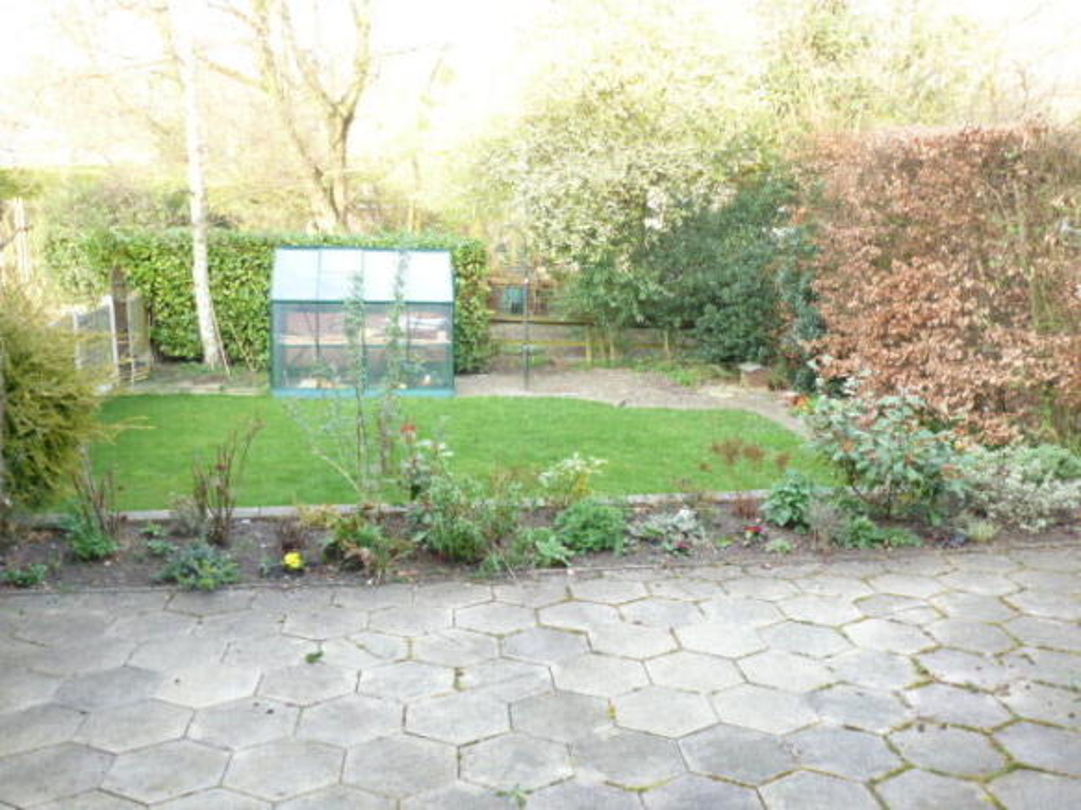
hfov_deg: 55.4
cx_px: 540
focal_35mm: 33
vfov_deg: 42.9
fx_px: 1030
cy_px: 405
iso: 250
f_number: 3.6
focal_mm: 5.9
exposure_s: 1/60
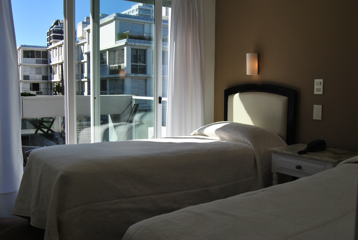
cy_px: 120
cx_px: 179
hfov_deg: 55.0
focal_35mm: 34
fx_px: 343
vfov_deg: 38.5
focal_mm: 23
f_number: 10
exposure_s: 1/250
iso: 180
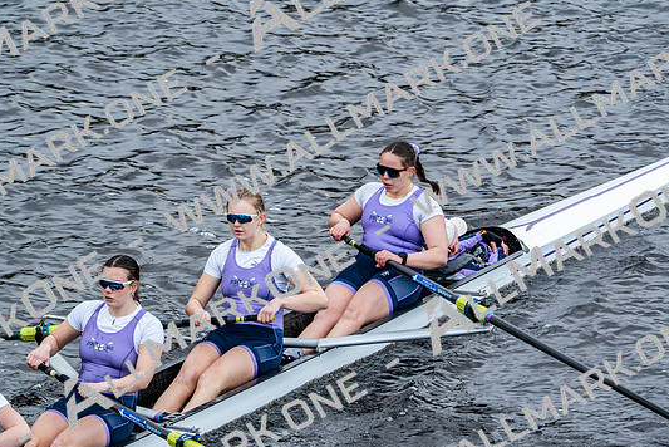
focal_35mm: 492
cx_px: 319
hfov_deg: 4.2
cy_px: 237
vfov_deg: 2.8
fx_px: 9148
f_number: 6.3
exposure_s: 1/1250
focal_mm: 452
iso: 1600
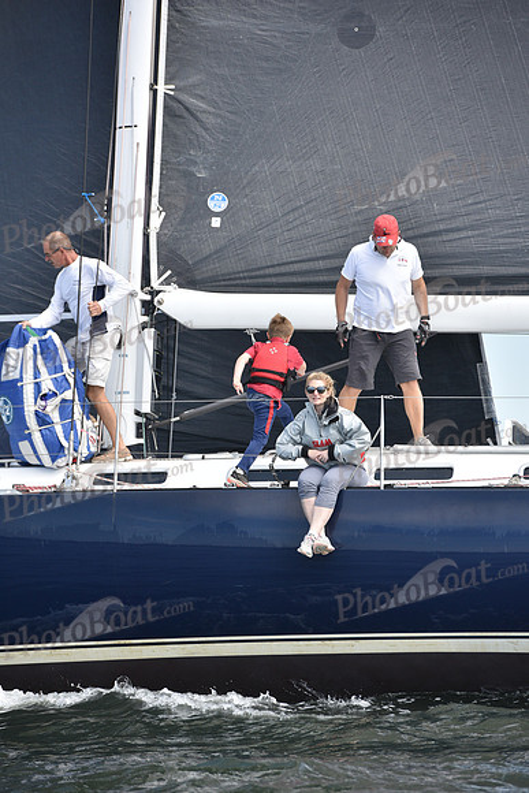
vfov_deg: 10.3
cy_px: 396
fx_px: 4405
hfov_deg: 6.9
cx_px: 264
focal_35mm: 200
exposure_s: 1/1000
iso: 320
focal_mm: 200
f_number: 6.3
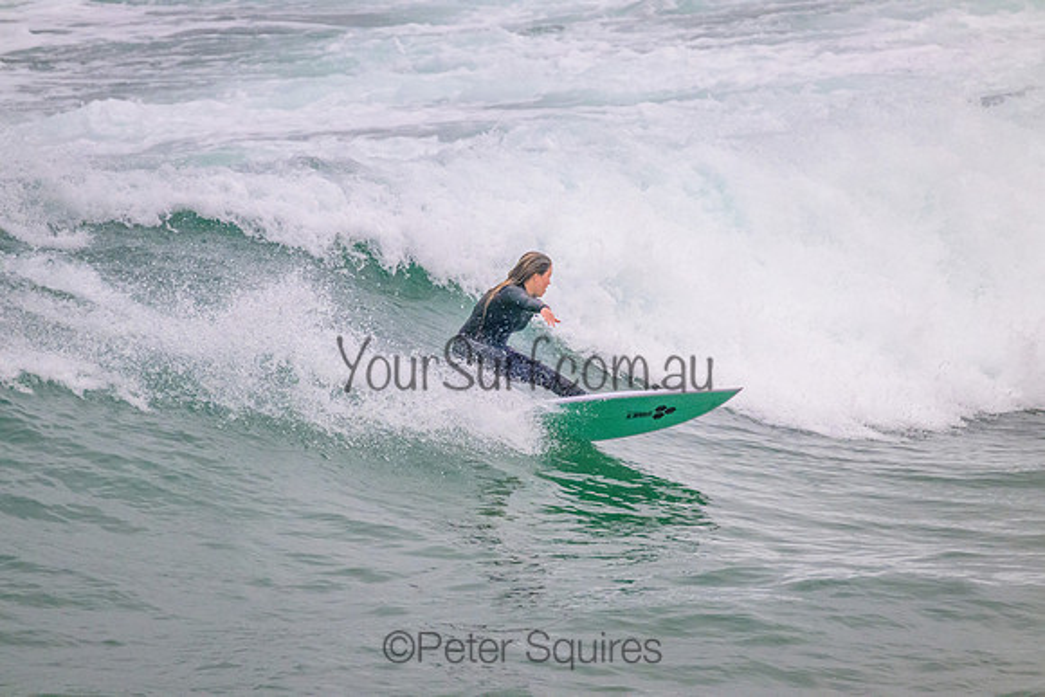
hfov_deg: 2.6
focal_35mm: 800
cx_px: 522
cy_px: 348
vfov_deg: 1.7
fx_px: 23227
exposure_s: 1/1250
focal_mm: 800
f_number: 11
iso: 5000
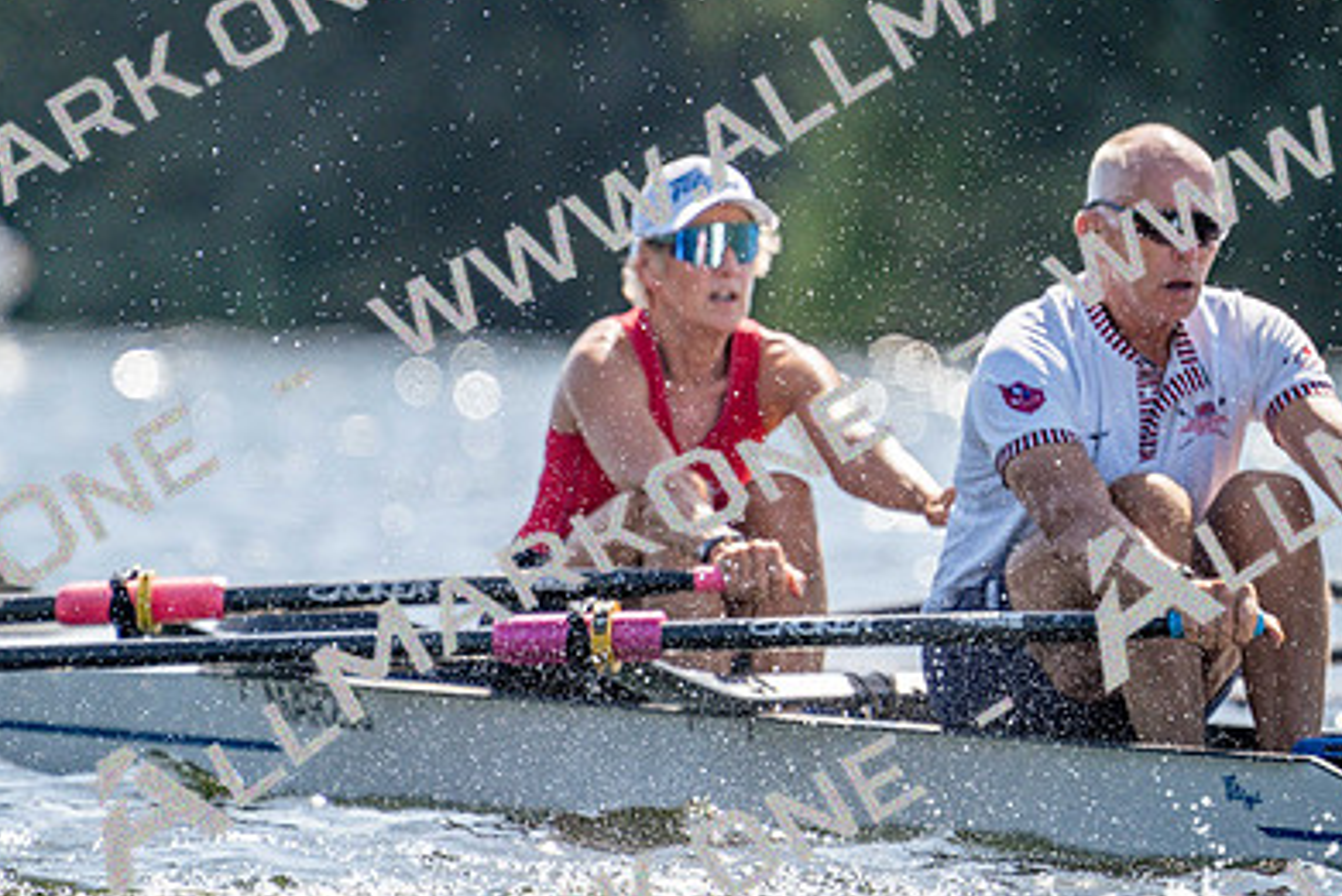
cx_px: 793
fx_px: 33188
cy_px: 366
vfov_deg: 1.5
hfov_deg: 2.3
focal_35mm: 890
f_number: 6.3
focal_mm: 600
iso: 500
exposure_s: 1/2000
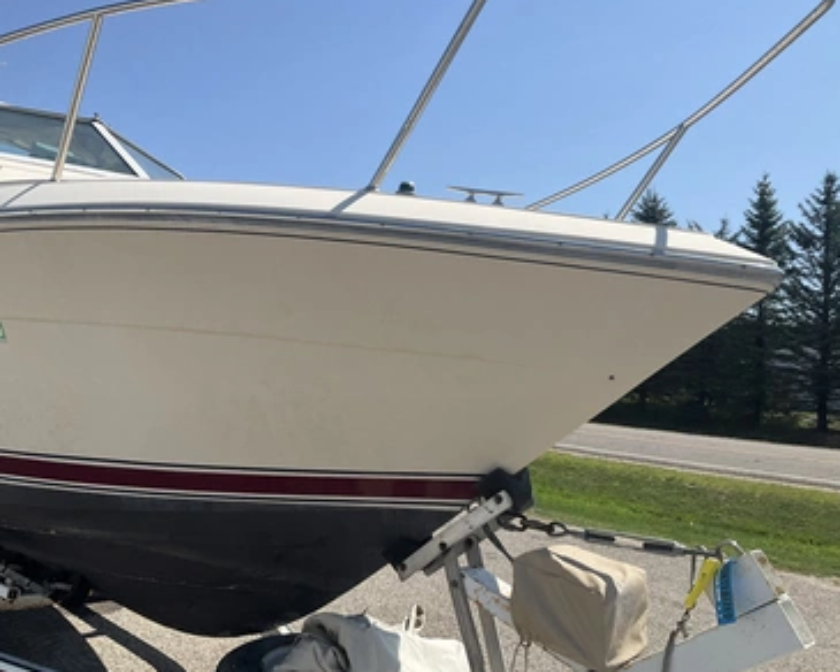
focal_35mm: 31
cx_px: 387
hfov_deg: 57.1
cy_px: 334
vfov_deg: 47.1
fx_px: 771
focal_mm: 3
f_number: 1.8
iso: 25
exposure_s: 1/2320
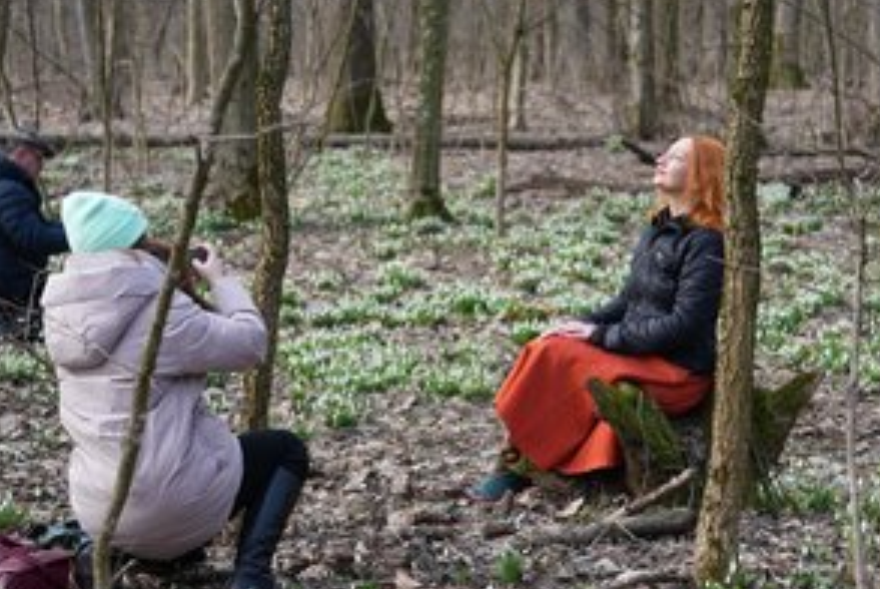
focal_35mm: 101
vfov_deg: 13.6
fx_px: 2471
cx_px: 423
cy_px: 311
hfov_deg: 20.2
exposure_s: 1/160
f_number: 4.5
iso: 200
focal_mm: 74
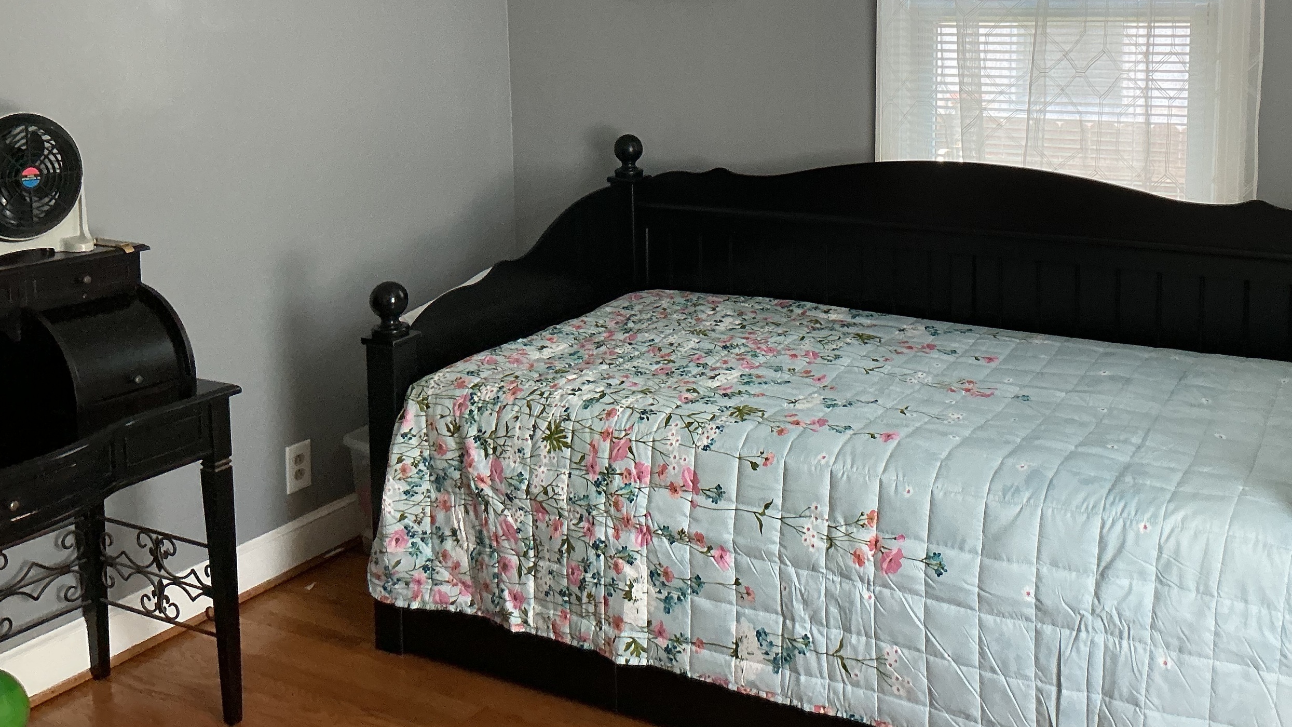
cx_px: 785
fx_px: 1336
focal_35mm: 39
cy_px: 144
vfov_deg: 29.7
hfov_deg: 51.2
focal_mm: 3
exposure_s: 1/60
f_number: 1.8
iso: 100
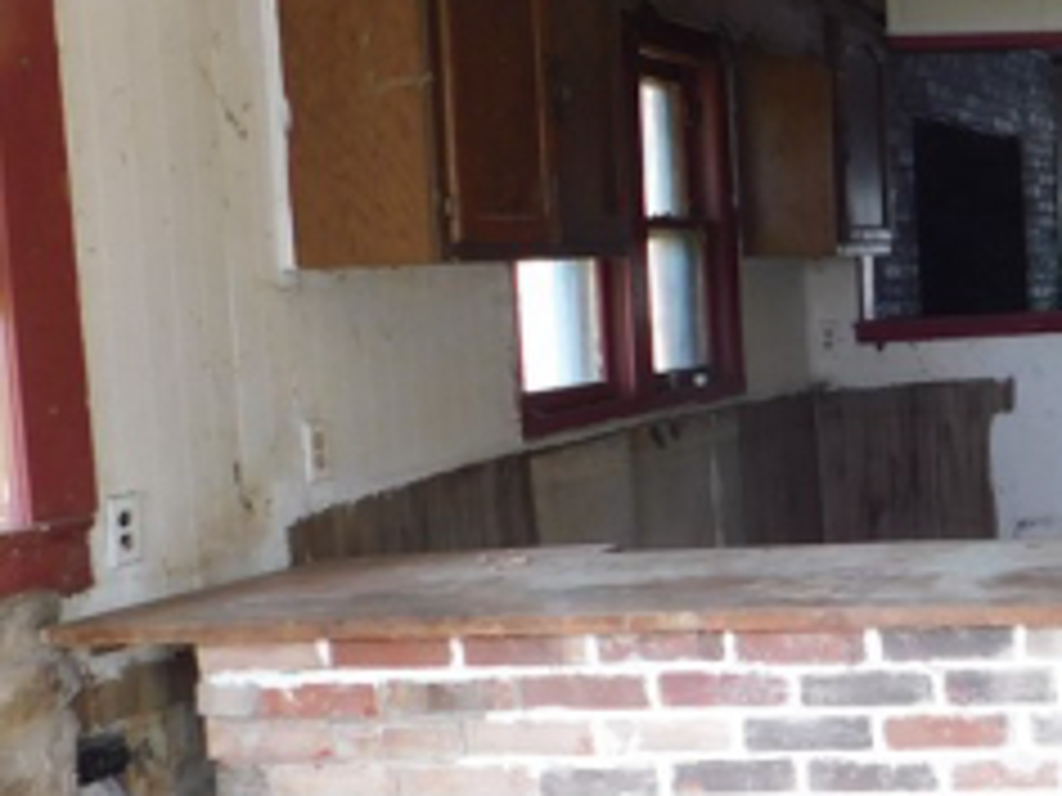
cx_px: 1357
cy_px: 382
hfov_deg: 25.8
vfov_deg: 22.6
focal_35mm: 65
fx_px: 1994
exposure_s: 1/50
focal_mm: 4
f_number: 3
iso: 125
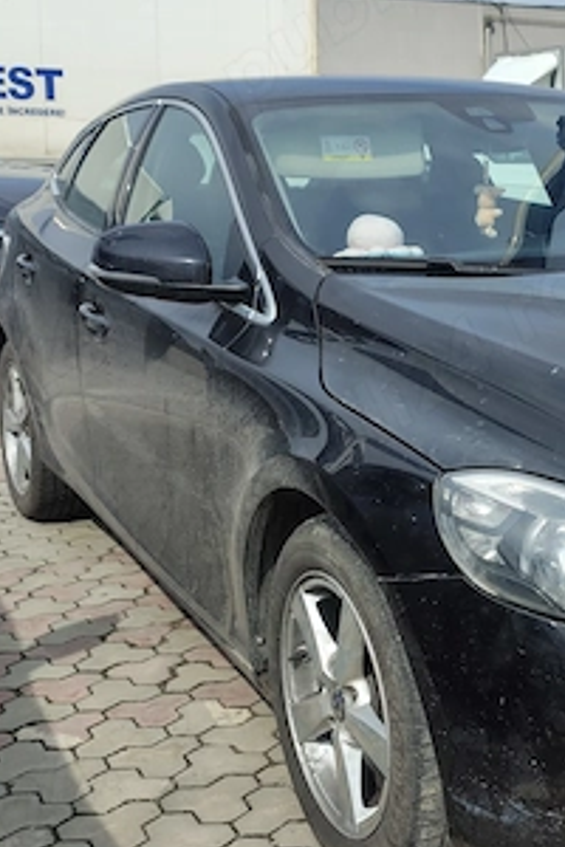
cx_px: 602
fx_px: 1224
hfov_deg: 24.5
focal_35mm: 52
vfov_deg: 38.2
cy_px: 429
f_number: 1.7
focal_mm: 4.71
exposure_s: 1/2167
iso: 146
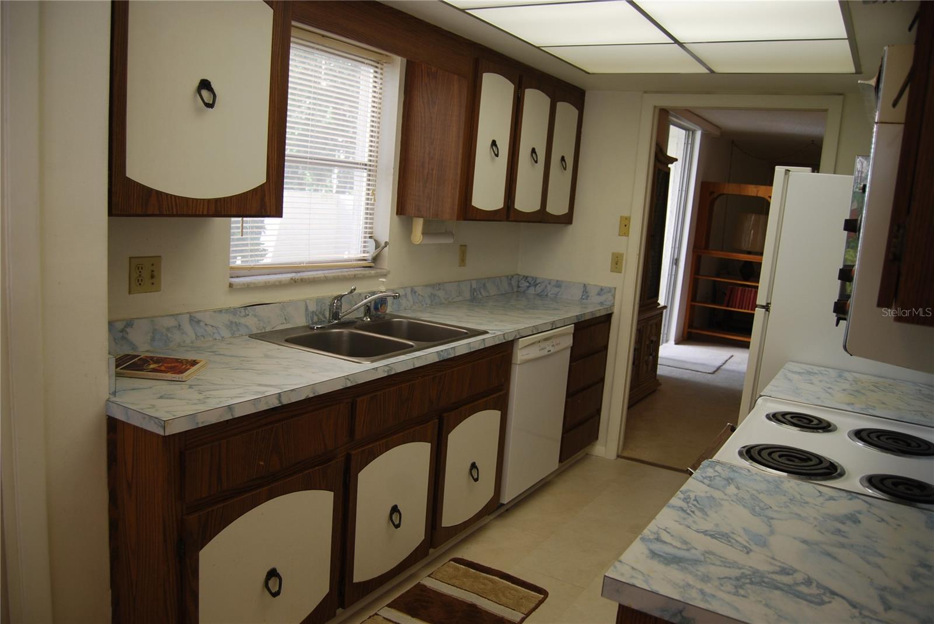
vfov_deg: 48.0
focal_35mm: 27
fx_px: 701
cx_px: 467
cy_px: 312
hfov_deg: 67.3
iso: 200
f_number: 4
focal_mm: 18
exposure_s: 1/60
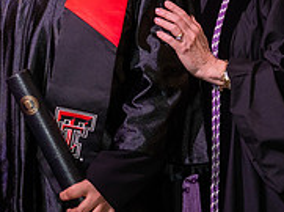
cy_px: -1
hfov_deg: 9.4
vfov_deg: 7.0
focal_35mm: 211
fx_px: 1728
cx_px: 32
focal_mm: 52
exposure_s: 1/160
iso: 1250
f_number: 5.6
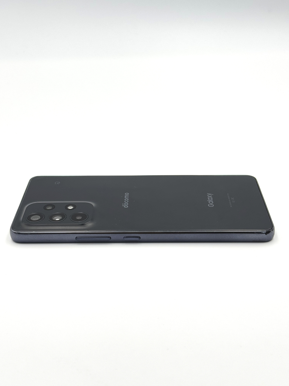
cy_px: 193
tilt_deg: -29.6
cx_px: 144
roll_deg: +0.0
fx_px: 534
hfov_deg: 30.3
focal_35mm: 48
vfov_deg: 39.7
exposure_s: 1/407
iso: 64
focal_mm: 6.76
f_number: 1.78
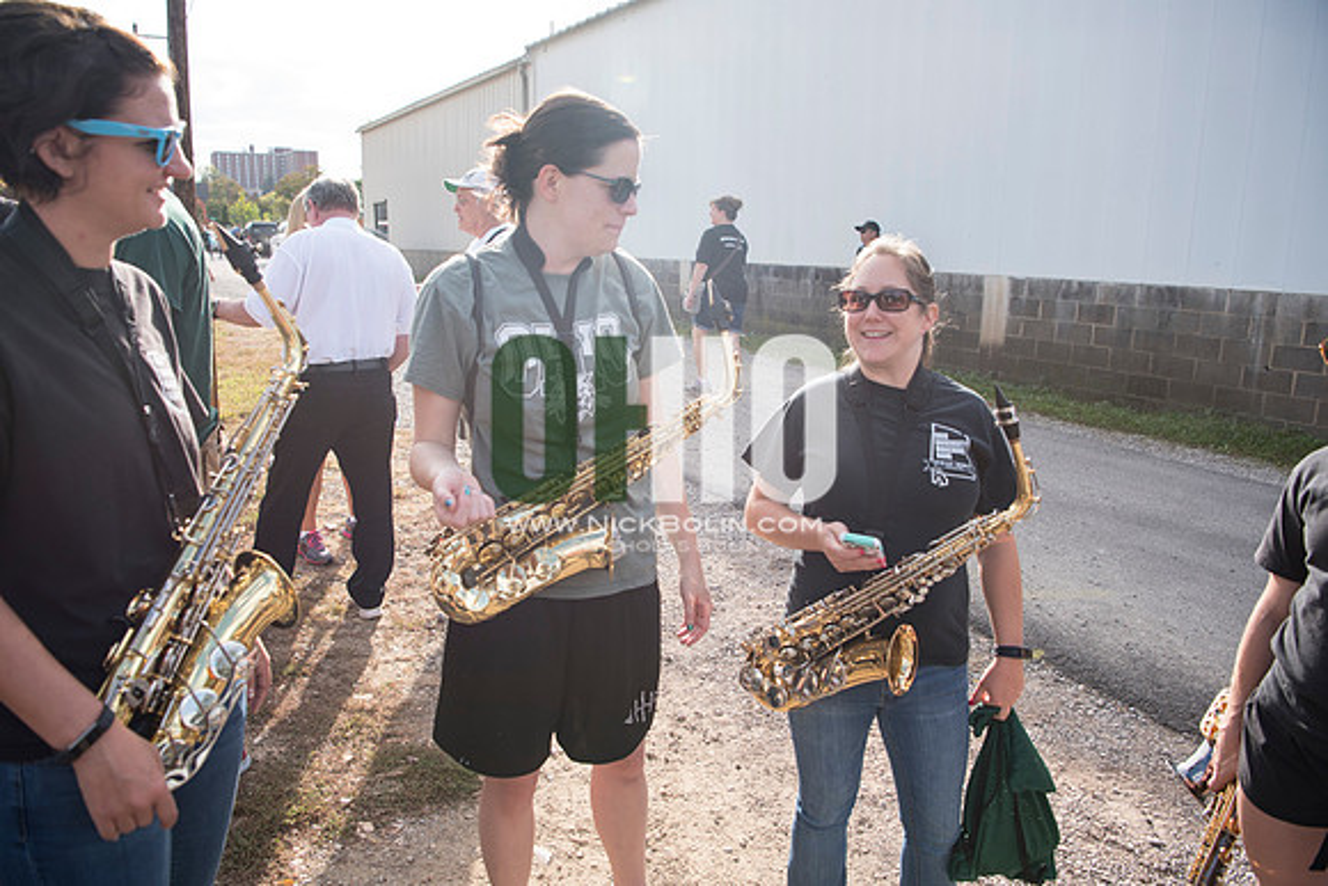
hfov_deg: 73.7
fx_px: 885
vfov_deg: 53.2
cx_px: 664
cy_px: 443
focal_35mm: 24
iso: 250
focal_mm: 24
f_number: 4.5
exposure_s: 1/500
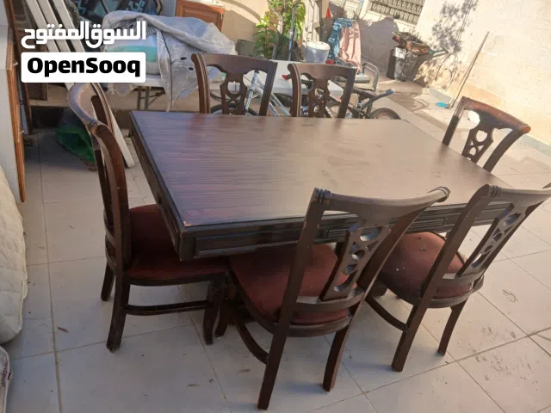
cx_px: 276
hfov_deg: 65.3
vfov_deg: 51.4
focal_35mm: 27
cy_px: 206
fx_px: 430
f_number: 1.8
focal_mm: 3.98
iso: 20
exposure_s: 1/149
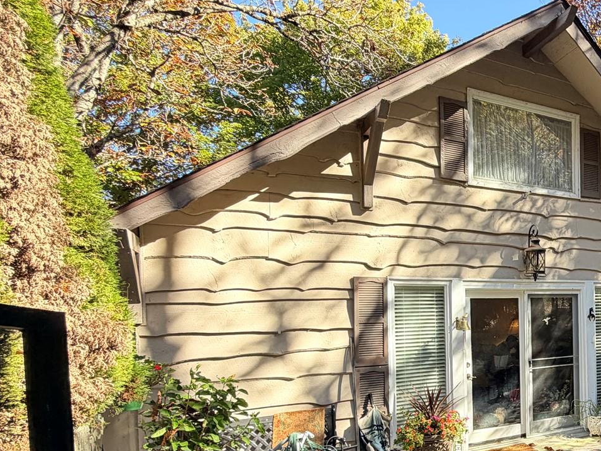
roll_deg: +1.2
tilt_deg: -0.7
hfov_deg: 49.1
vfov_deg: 46.0
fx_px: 521
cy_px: 303
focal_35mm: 30
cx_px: 600
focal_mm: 2.22
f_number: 2.2
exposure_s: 1/156
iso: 50
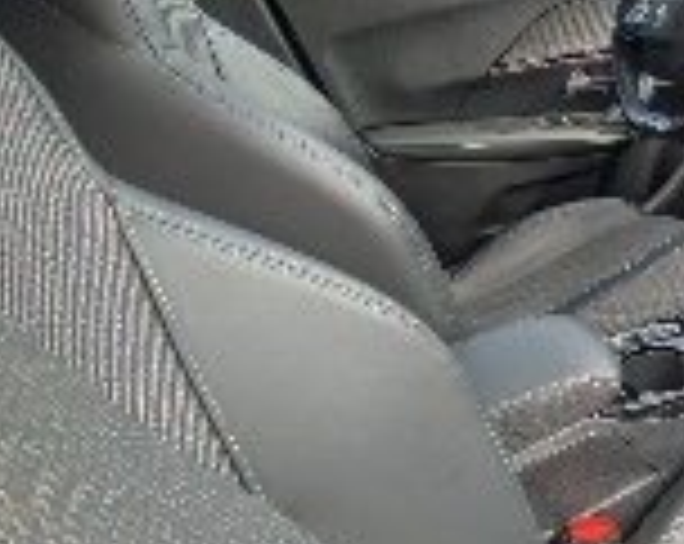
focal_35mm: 32
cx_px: 760
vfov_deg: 45.7
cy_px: 261
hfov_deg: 42.9
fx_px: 647
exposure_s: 1/582
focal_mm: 2.23
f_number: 1.95
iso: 34
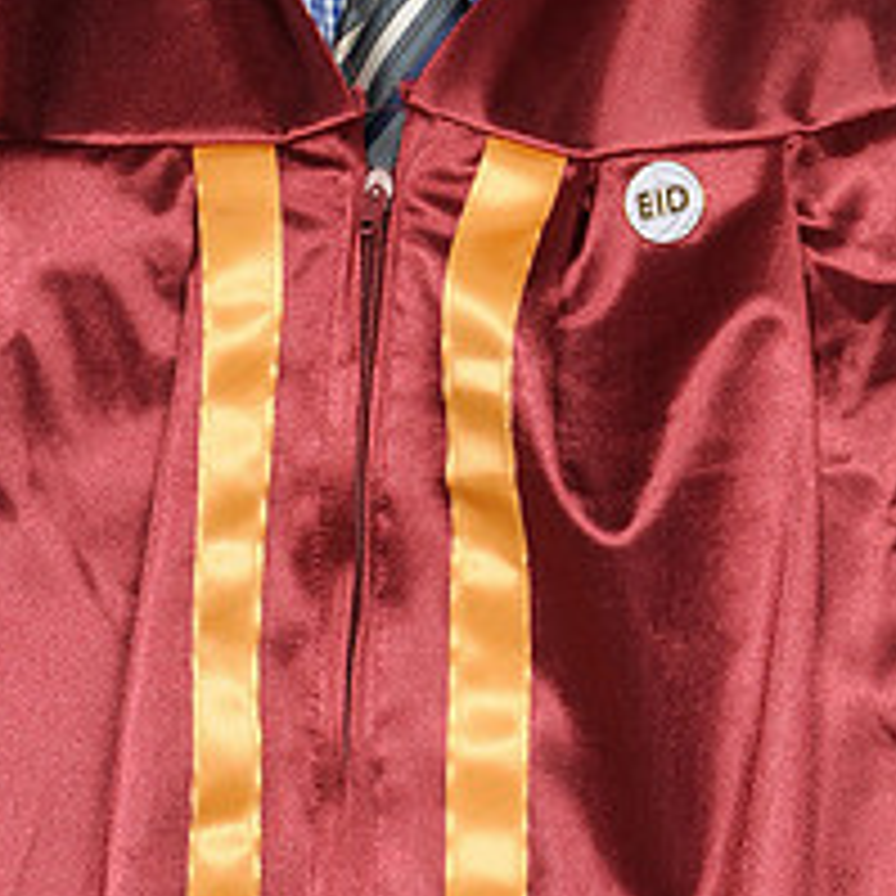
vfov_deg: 5.8
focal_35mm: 297
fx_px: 8697
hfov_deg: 5.9
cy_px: -392
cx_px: 403
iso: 250
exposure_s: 1/200
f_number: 9
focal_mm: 80
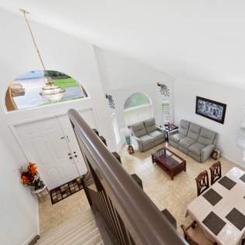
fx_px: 144
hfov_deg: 76.6
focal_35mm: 18
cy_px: 122
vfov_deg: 80.7
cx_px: 174
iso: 250
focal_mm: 14
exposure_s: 1/5
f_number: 9
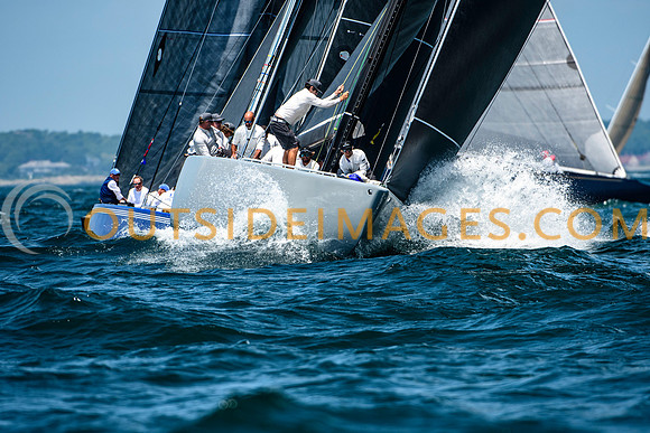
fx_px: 9752
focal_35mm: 540
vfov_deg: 2.5
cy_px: 216
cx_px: 325
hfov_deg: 3.8
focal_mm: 360
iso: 400
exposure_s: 1/2000
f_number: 5.6
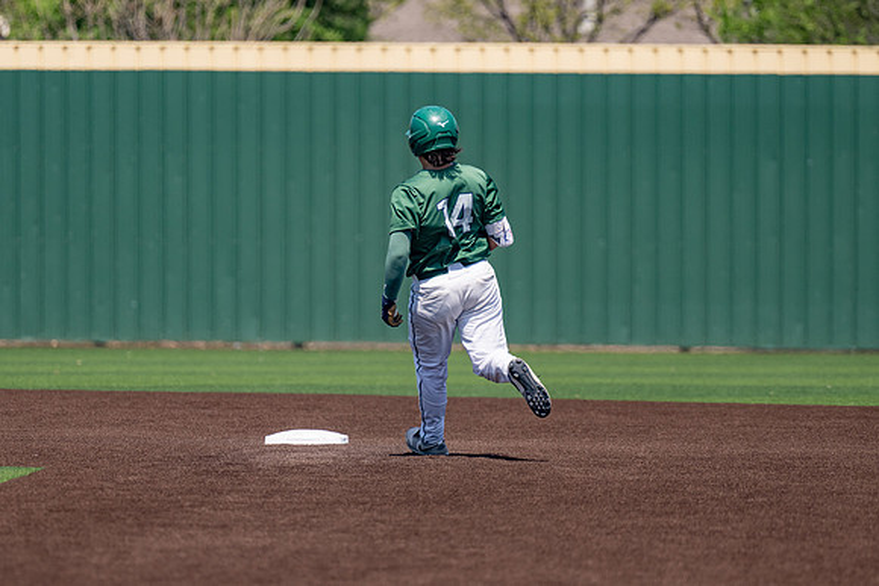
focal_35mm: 371
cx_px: 407
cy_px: 377
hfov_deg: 5.6
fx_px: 9061
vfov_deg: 3.7
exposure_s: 1/4000
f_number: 4
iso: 320
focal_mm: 280
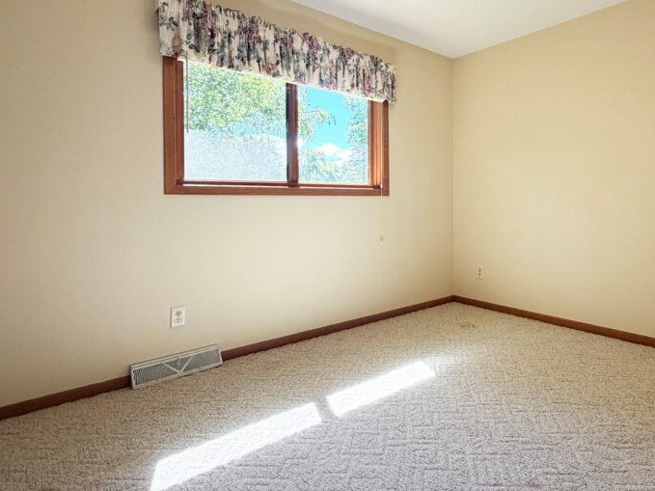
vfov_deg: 60.7
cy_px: 203
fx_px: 416
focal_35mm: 22
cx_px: 419
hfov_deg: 74.7
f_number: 2.2
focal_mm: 2.22
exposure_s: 1/121
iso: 100
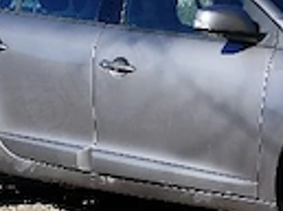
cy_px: 37
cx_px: 252
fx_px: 1141
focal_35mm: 140
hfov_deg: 14.0
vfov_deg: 10.5
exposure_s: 1/1111
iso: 50
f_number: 1.65
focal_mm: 6.14
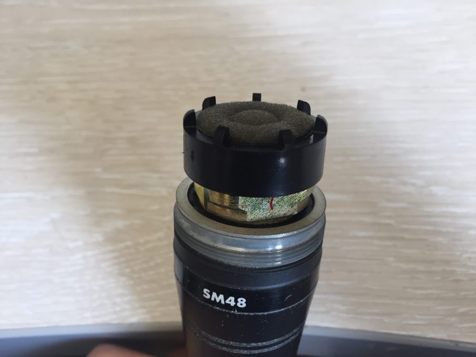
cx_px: 238
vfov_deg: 48.2
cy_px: 178
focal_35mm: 29
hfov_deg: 61.7
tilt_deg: -57.1
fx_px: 399
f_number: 2.2
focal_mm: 4.15
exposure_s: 1/33
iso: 100
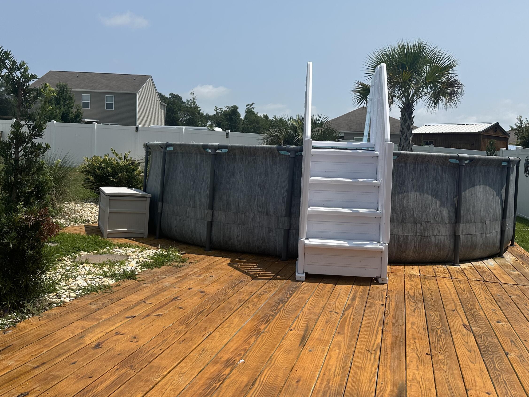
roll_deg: -2.5
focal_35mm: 32
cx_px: 273
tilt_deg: -3.1
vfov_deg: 44.1
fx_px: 489
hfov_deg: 56.8
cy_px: 181
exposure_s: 1/8929
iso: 80
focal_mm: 6.86
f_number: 1.78
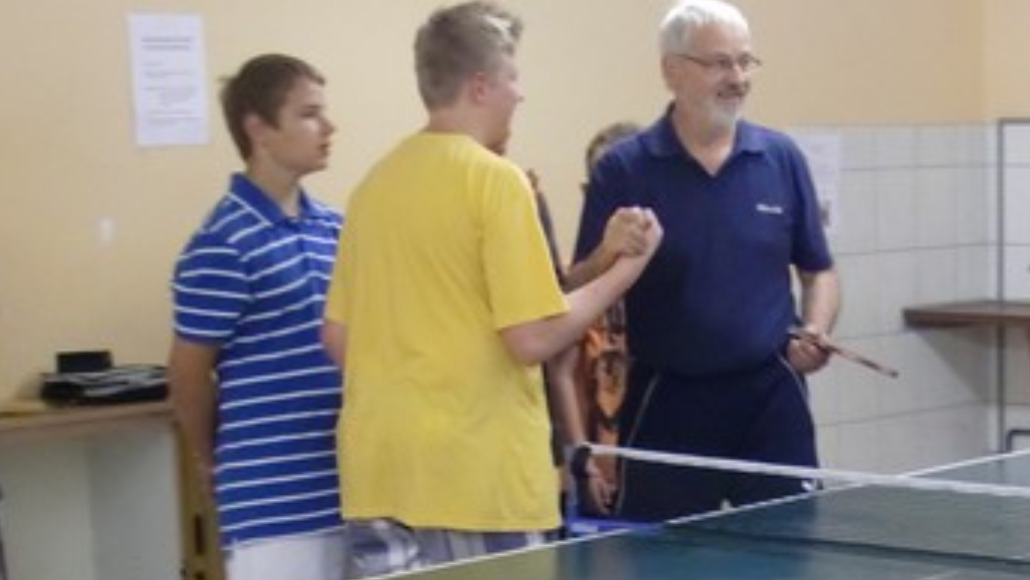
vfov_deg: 18.4
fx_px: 1748
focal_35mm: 64
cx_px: 526
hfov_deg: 32.8
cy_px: 557
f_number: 2.8
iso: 400
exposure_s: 1/50
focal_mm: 6.3
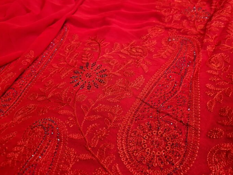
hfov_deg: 65.3
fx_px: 182
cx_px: 120
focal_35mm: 27
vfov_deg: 51.4
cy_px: 85
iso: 200
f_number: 1.8
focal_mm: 5.4
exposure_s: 1/40
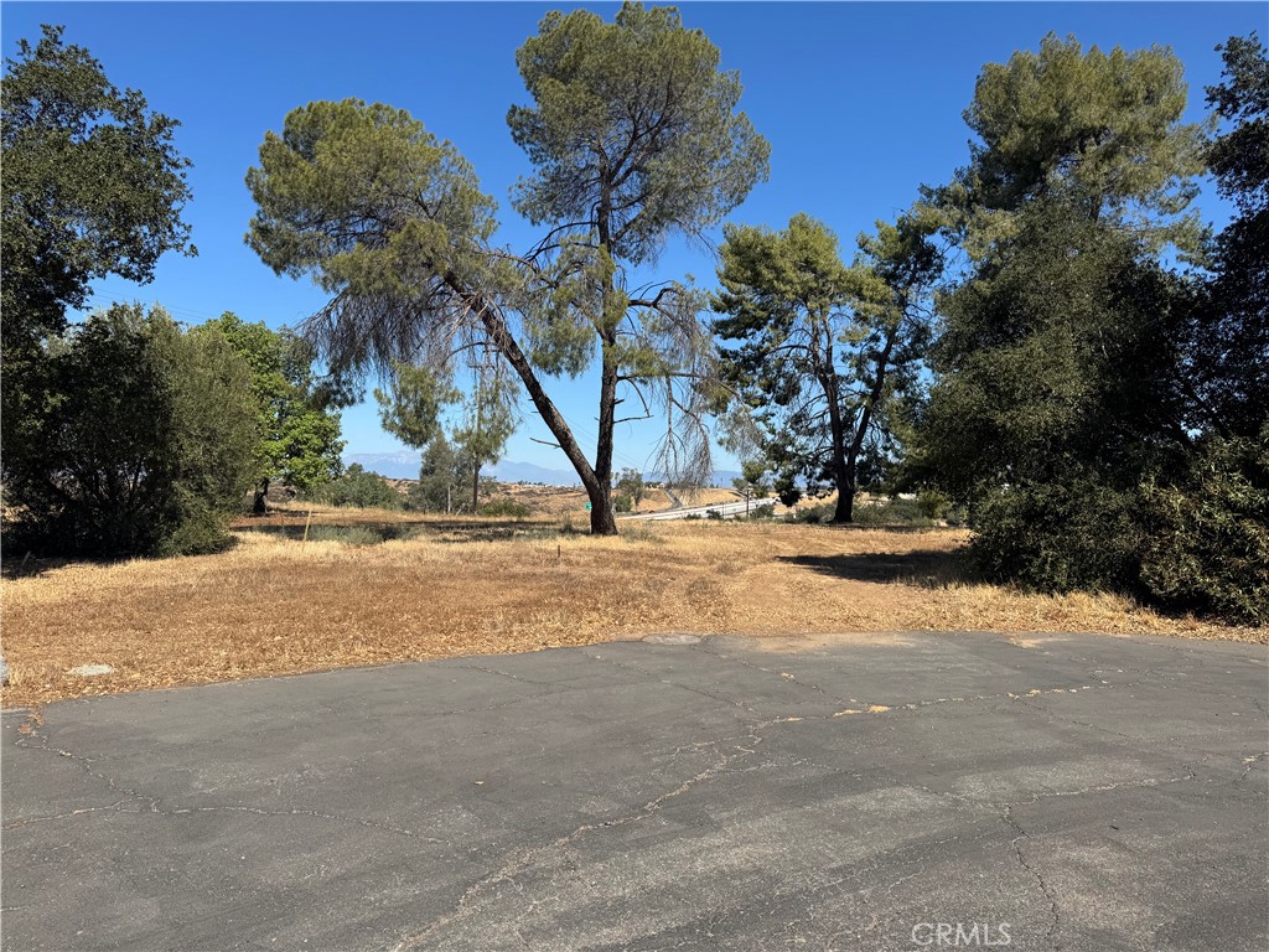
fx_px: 880
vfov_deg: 56.8
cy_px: 476
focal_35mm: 24
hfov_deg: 71.6
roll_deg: -2.4
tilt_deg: +1.9
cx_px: 634
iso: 80
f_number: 1.78
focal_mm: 6.76
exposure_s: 1/4049
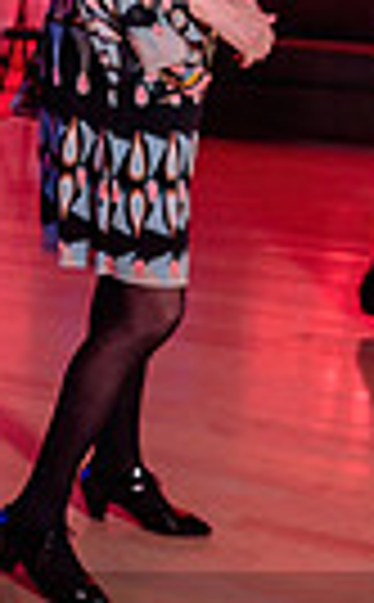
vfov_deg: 16.9
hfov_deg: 9.5
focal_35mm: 121
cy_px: 9
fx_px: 1986
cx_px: -546
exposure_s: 1/100
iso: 800
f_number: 3.5
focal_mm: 24
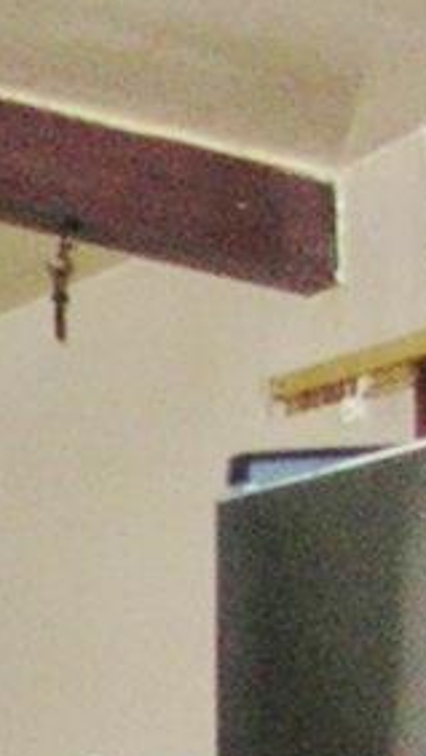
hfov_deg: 3.6
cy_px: 1373
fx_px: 6374
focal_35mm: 318
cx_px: -1484
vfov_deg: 6.6
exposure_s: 1/60.1
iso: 83
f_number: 2.7
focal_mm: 6
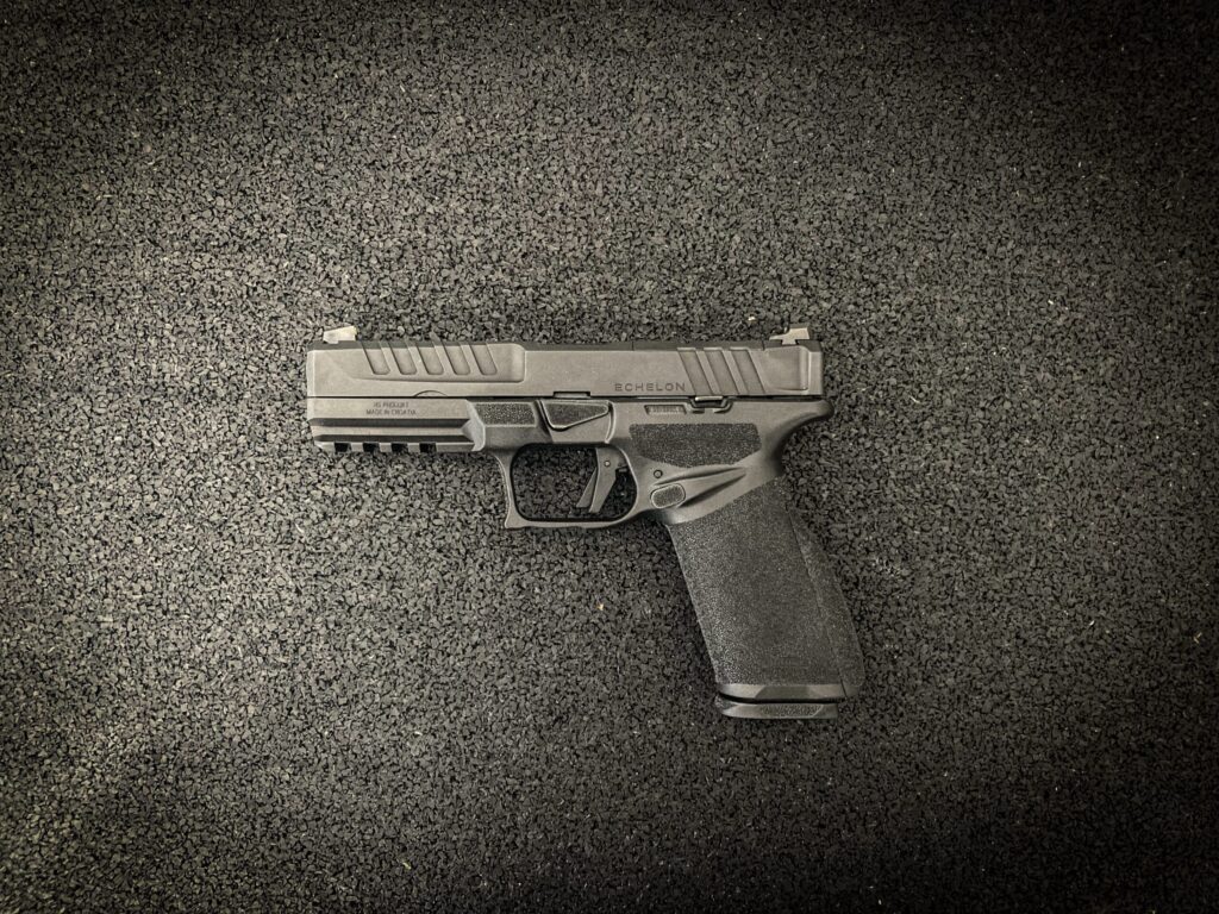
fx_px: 986
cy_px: 457
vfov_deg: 49.7
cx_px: 610
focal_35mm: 28
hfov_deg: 63.4
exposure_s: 1/30
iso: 400
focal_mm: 3.99
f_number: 1.8
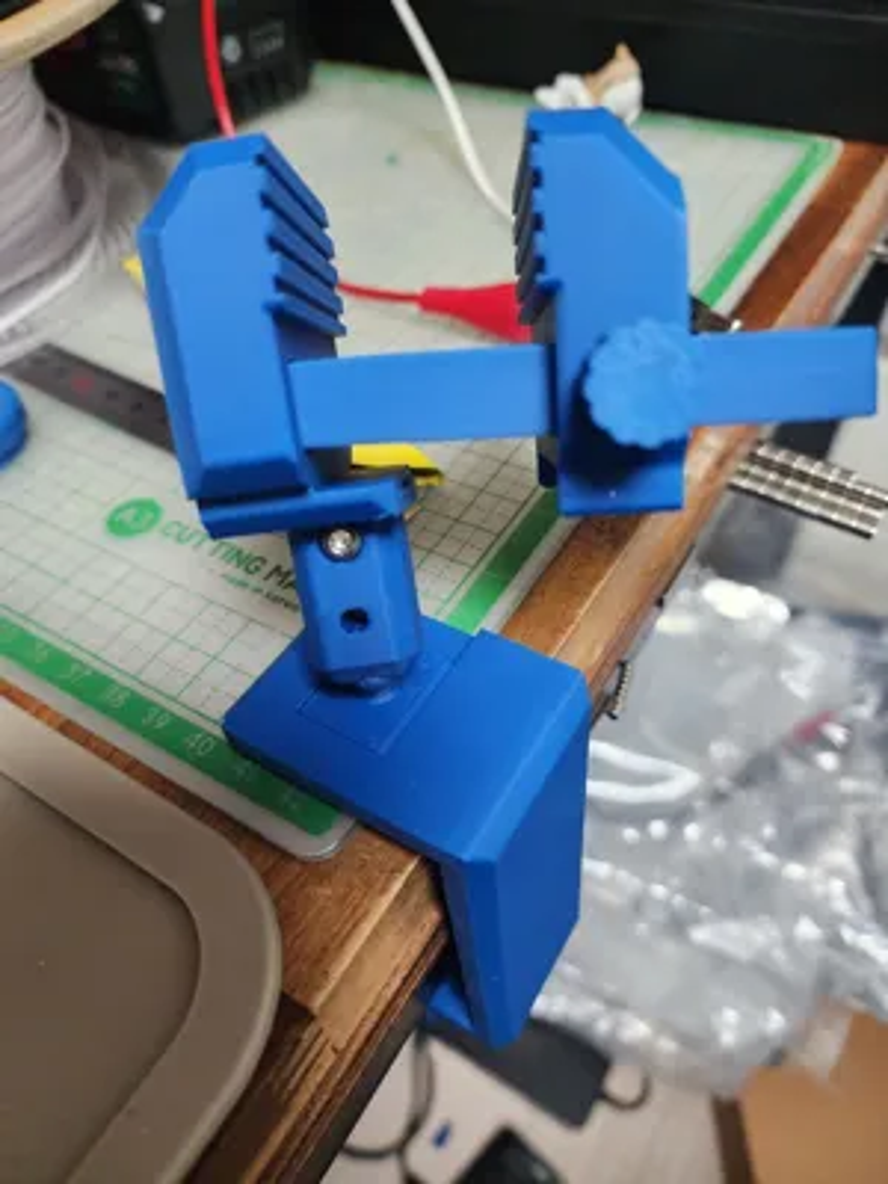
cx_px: 444
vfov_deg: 73.9
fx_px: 787
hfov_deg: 58.9
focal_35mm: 23
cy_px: 592
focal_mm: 6.4
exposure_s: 1/120
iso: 800
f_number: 1.8
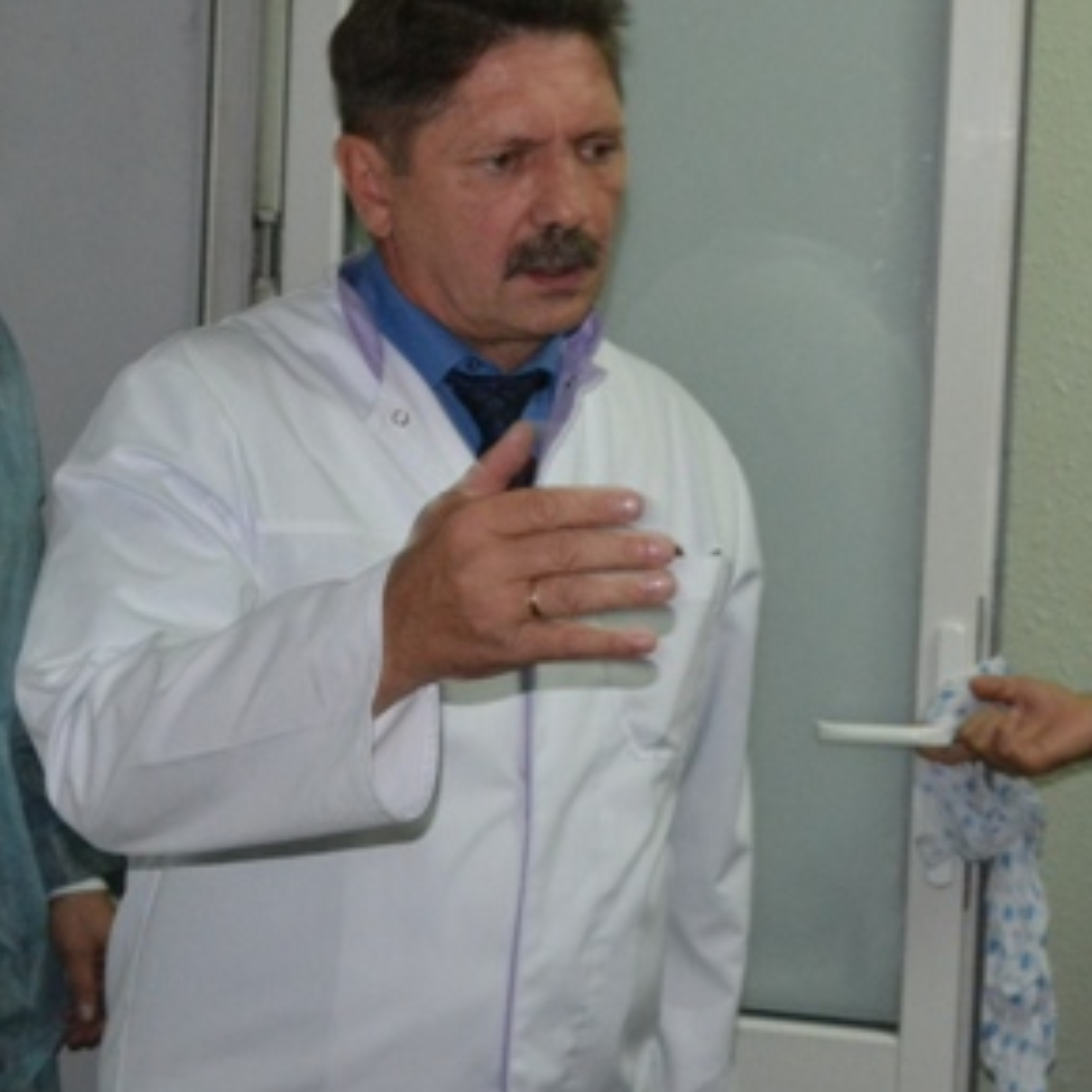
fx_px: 2498
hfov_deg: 24.4
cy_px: 325
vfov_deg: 24.5
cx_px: 818
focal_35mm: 70
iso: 2000
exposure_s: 1/60
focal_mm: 20
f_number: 3.8
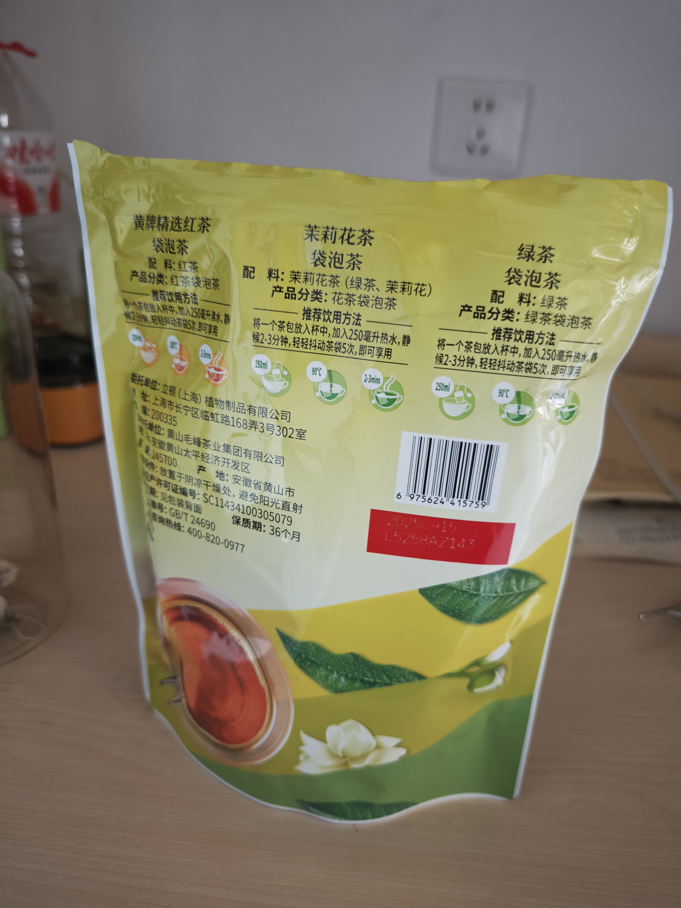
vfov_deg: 73.9
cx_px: 340
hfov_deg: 58.9
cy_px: 454
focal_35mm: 23
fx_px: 603
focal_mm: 6.55
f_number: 1.6
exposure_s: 1/14
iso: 1250
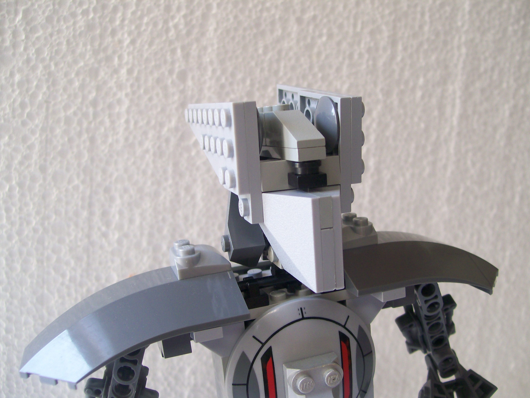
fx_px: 551
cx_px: 265
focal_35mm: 36
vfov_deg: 39.7
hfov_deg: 51.4
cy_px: 199
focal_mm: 6
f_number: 2.7
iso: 80
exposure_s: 1/51.4
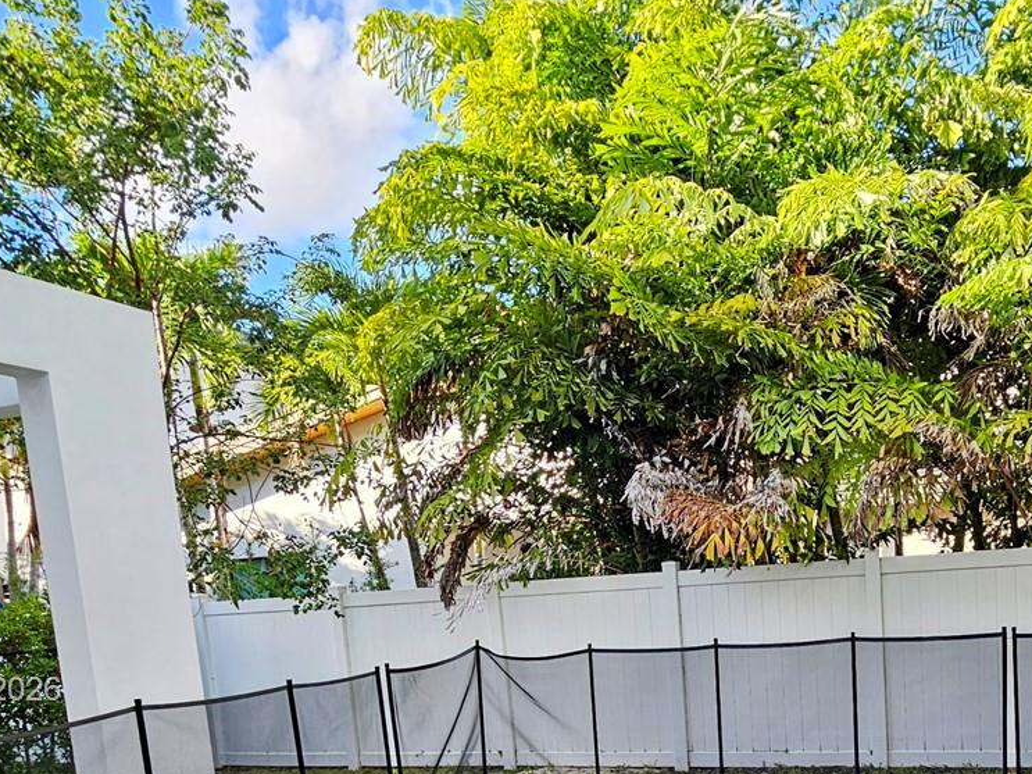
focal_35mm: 28
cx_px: 740
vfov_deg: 45.3
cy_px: 692
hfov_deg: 60.8
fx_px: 835
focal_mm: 2.2
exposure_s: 1/330
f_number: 2.2
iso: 50
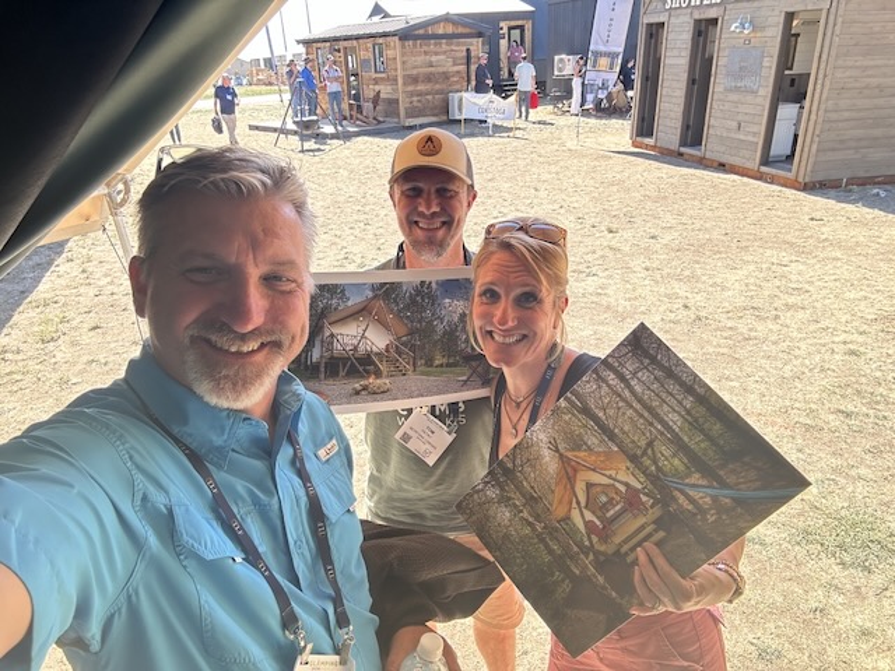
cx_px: 448
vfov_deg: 58.9
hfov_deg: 73.9
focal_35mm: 23
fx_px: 595
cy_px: 336
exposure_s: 1/131
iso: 40
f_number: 1.9
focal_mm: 2.69
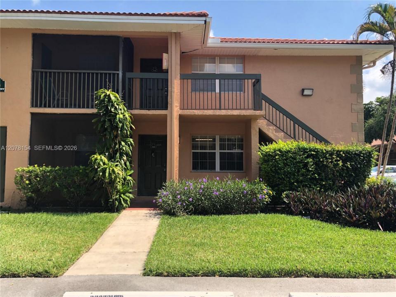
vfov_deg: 49.7
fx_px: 320
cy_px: 148
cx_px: 198
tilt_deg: +4.2
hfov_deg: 63.4
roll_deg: -0.8
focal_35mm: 28
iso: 20
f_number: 1.8
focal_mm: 4
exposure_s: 1/592
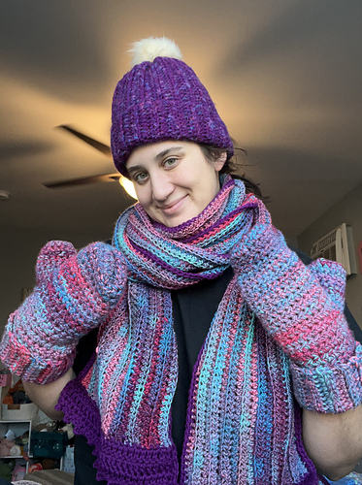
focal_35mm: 30
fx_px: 420
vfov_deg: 60.1
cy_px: 242
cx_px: 181
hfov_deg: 46.7
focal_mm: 2.71
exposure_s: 1/60
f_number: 2.2
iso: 100
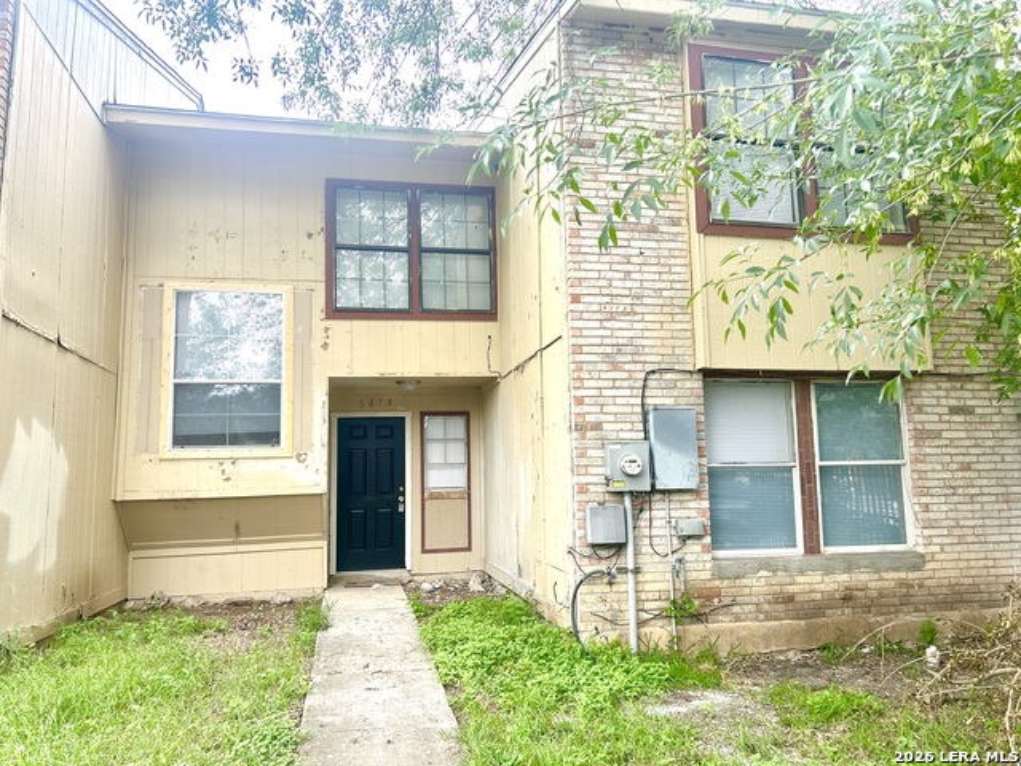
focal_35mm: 26
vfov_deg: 53.1
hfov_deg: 67.3
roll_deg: +1.1
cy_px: 383
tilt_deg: +6.5
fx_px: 767
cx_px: 510
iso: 50
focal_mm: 5.7
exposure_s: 1/383
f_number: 1.5
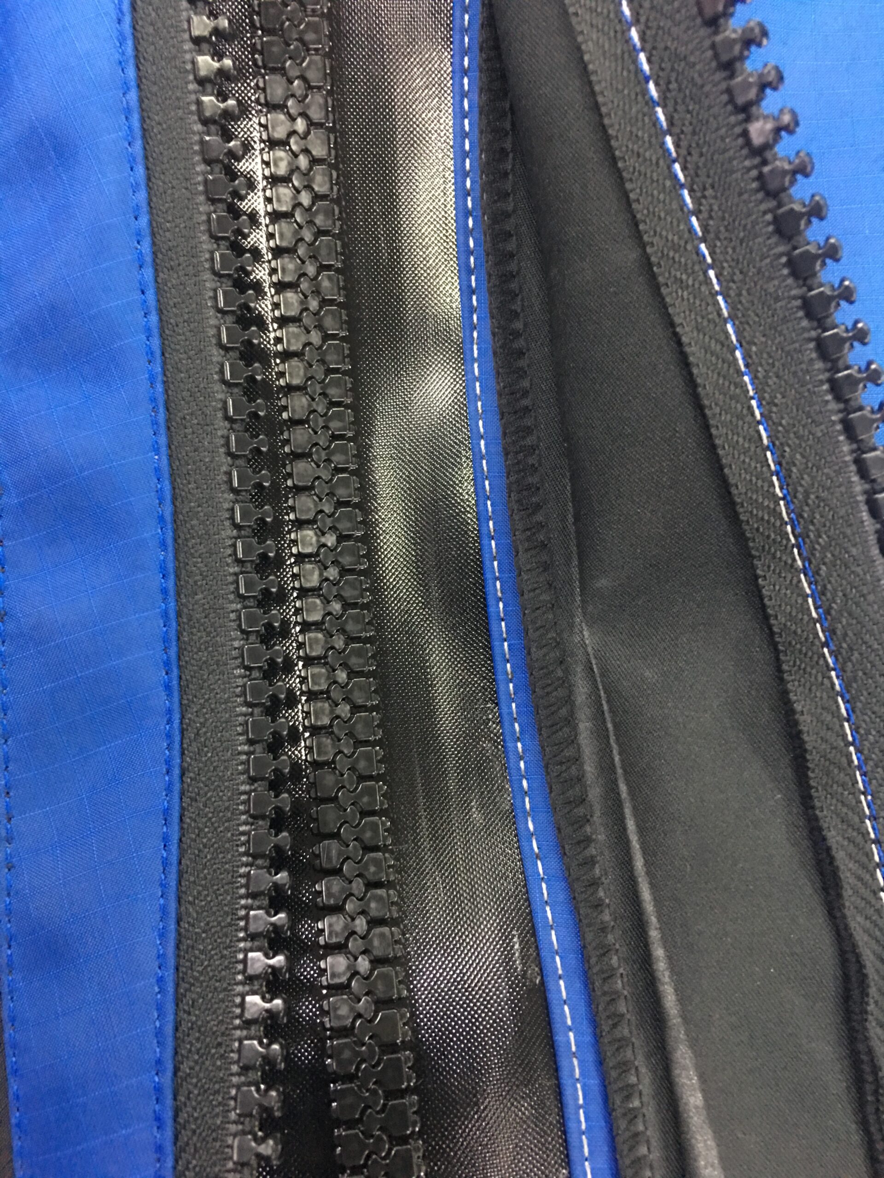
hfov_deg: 48.2
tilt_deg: -81.4
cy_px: 589
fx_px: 987
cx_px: 442
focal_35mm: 29
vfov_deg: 61.7
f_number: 2.2
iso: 160
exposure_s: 1/8
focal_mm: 4.15
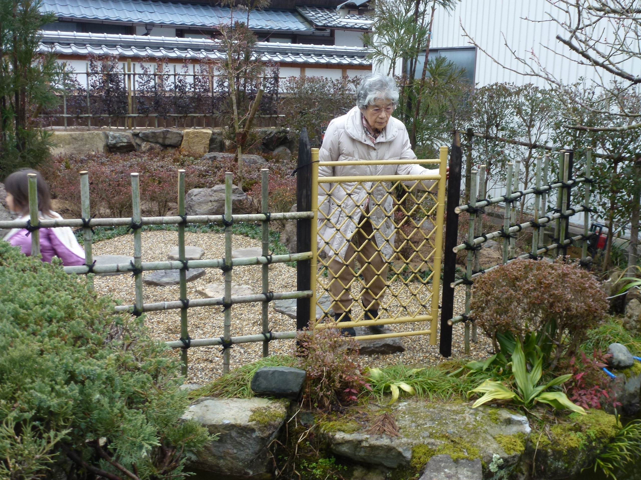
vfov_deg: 39.7
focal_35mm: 36
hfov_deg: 51.4
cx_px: 320
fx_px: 667
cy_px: 240
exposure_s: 1/60
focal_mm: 6.4
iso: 100
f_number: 3.7
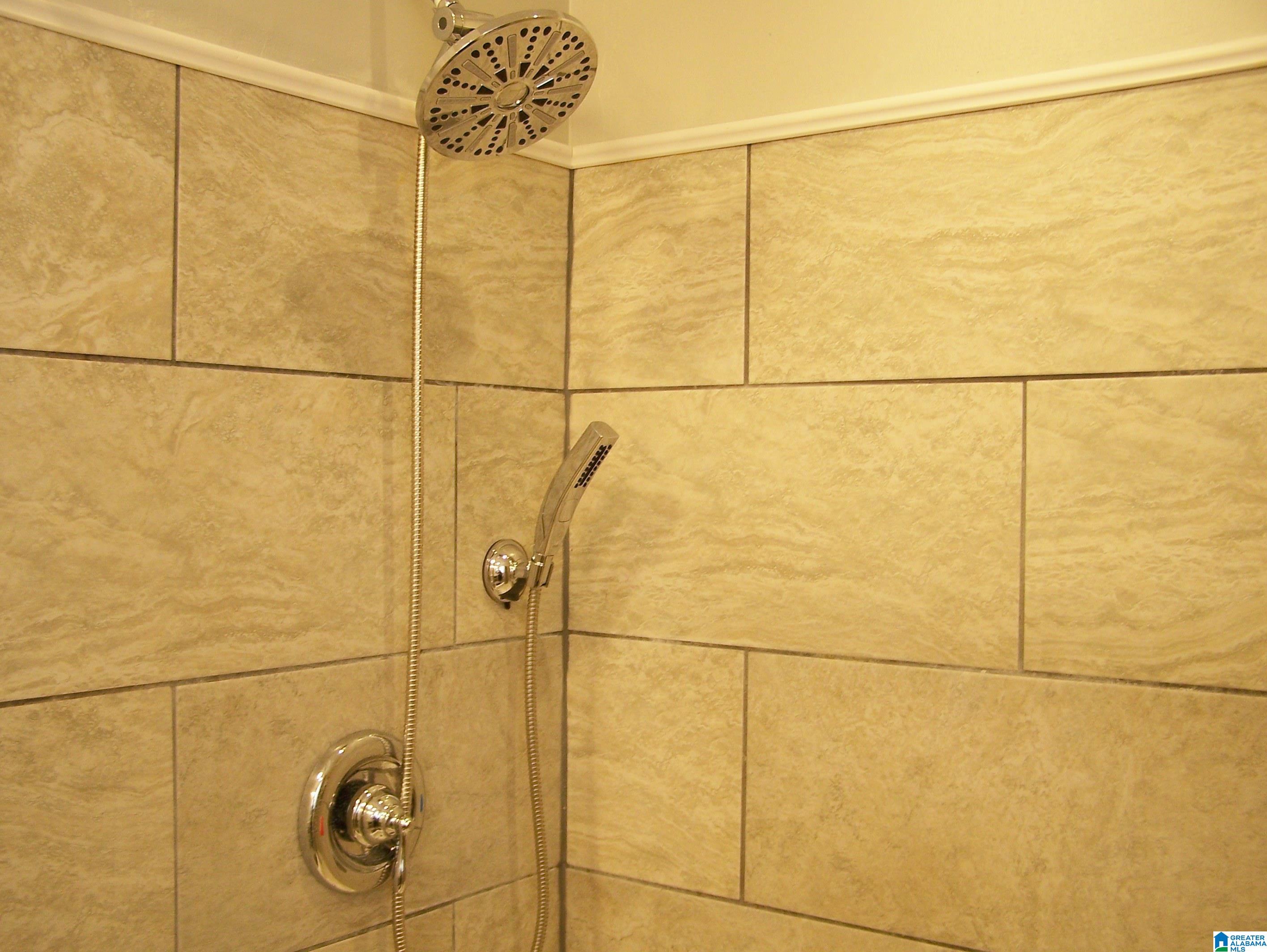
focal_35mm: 38
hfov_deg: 48.9
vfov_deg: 37.8
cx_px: 634
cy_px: 476
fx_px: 1392
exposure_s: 1/25
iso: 80
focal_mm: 6.3
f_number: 2.8
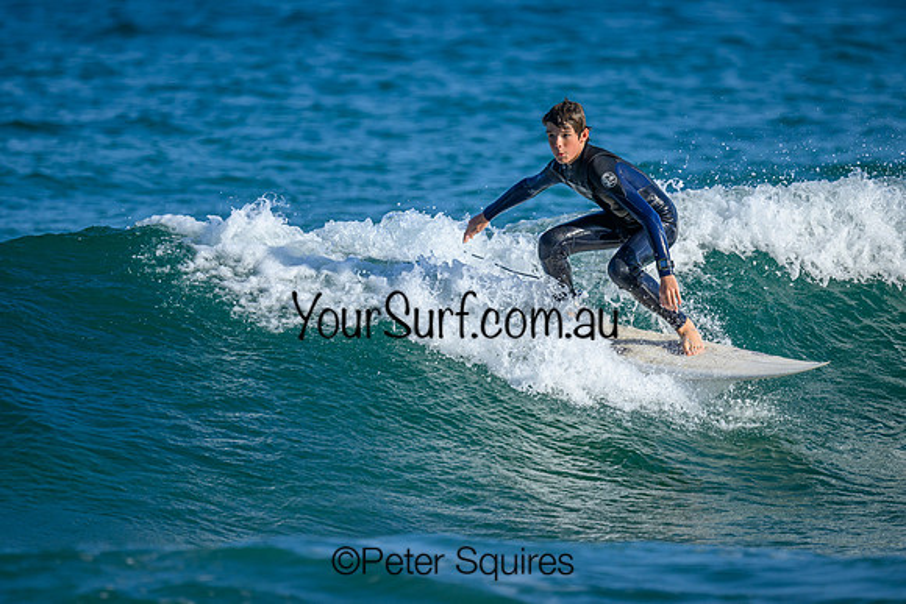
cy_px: 307
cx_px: 408
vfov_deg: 1.6
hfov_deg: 2.3
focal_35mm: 880
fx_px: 22148
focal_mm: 800
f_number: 6.3
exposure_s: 1/2000
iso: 400
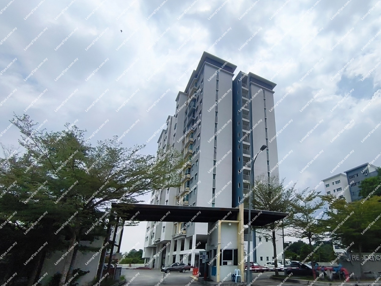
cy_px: 155
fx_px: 187
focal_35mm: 17
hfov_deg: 90.8
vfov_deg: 74.6
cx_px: 206
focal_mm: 1.65
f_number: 2.2
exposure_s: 1/7843
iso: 50
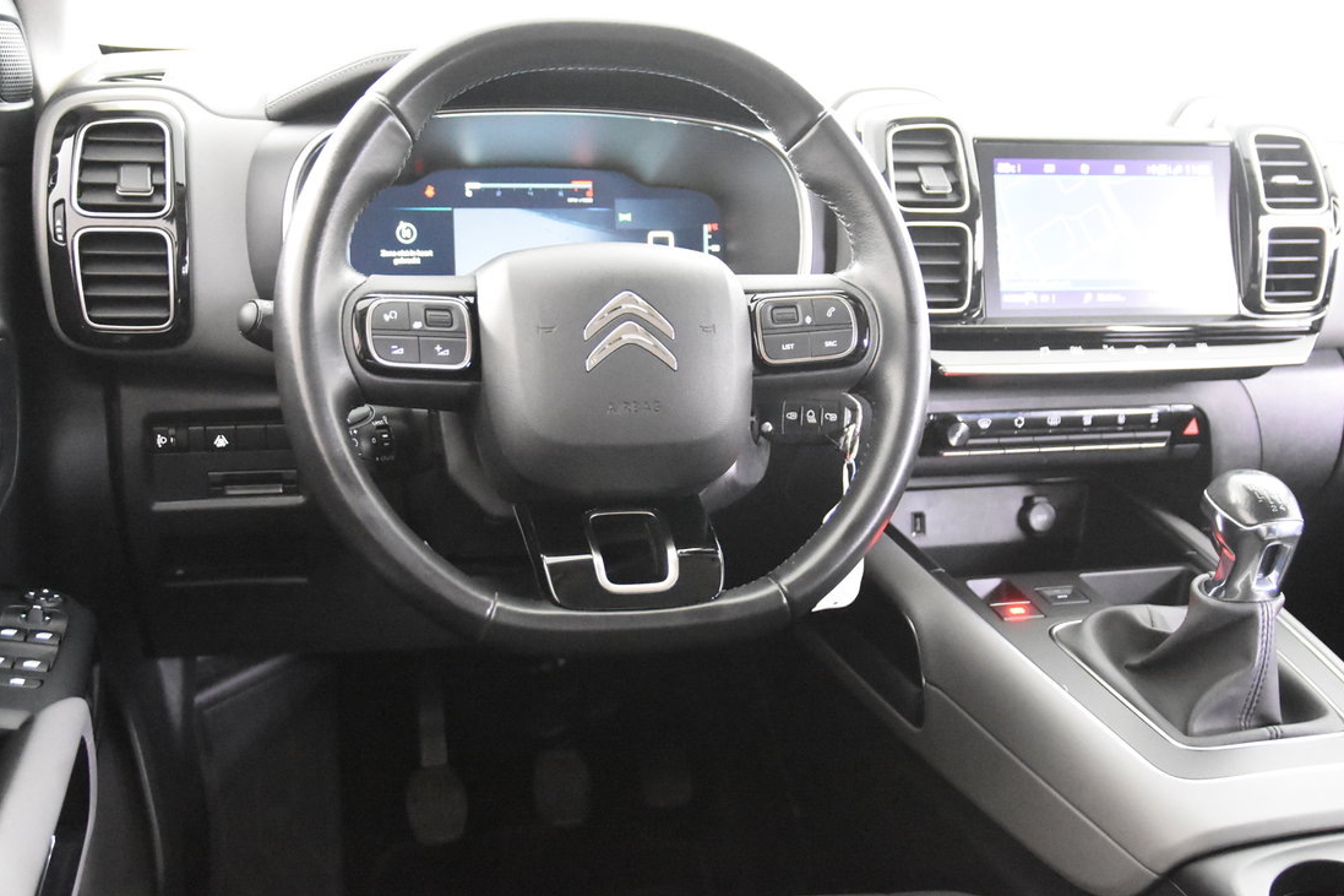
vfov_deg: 31.8
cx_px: 679
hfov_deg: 46.4
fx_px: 1568
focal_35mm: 42
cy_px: 508
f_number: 3
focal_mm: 24
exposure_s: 1/40
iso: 12800
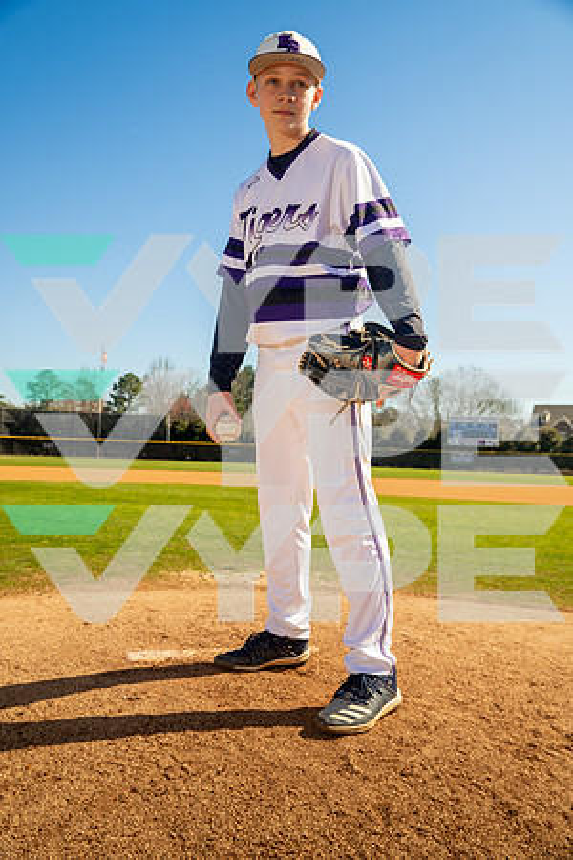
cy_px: 430
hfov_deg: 42.3
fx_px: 740
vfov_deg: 60.3
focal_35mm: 31
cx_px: 286
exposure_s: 1/125
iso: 100
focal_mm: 31
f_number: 5.6
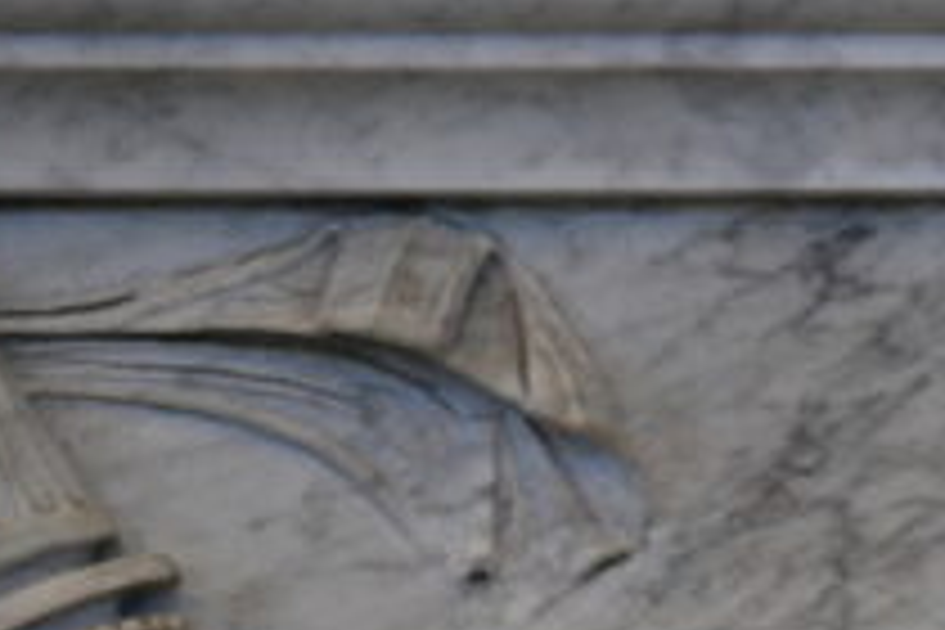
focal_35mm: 136
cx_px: 778
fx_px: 3570
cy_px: 731
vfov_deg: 10.0
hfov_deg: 15.0
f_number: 4.2
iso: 800
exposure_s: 1/25
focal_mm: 38
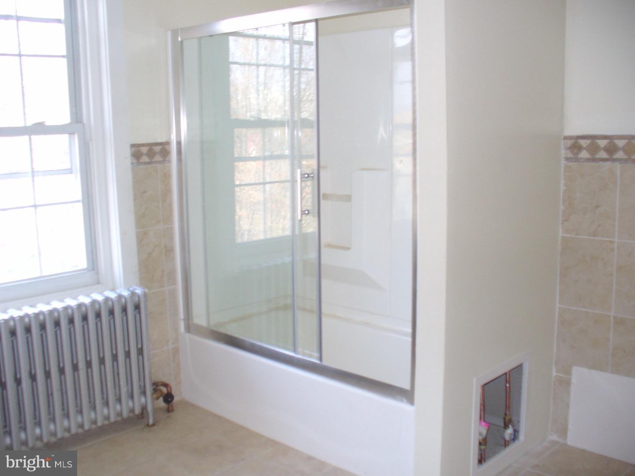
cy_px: 238
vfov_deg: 38.7
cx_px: 318
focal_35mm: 37
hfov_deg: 50.1
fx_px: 679
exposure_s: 1/20
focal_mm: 6.1
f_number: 2.8
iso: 100
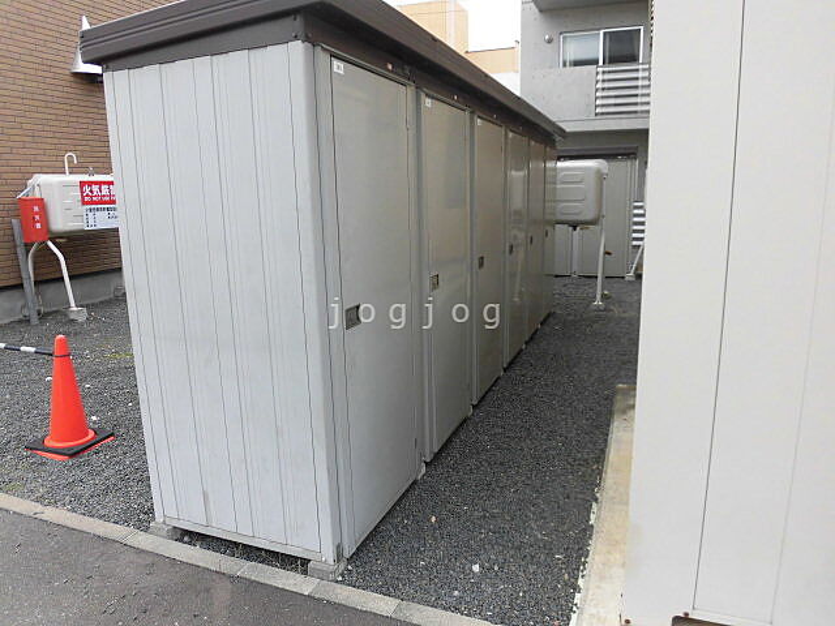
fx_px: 579
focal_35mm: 24
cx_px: 418
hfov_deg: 71.6
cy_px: 313
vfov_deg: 56.8
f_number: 3.1
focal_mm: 4.3
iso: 100
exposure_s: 1/160
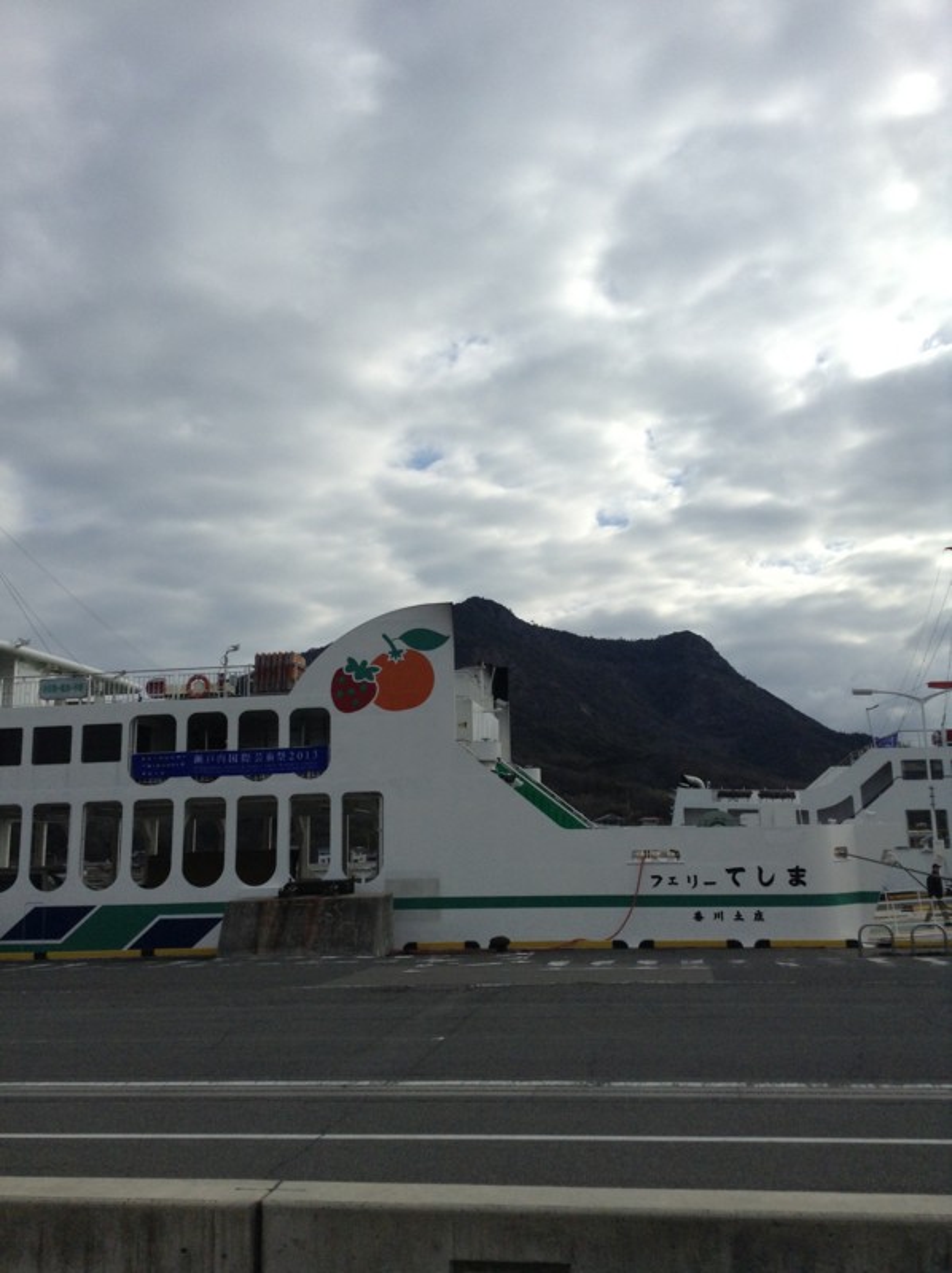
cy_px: 636
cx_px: 476
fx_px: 1213
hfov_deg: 42.9
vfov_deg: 55.4
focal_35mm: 33
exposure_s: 1/1931
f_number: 2.4
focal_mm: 3.3
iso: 32
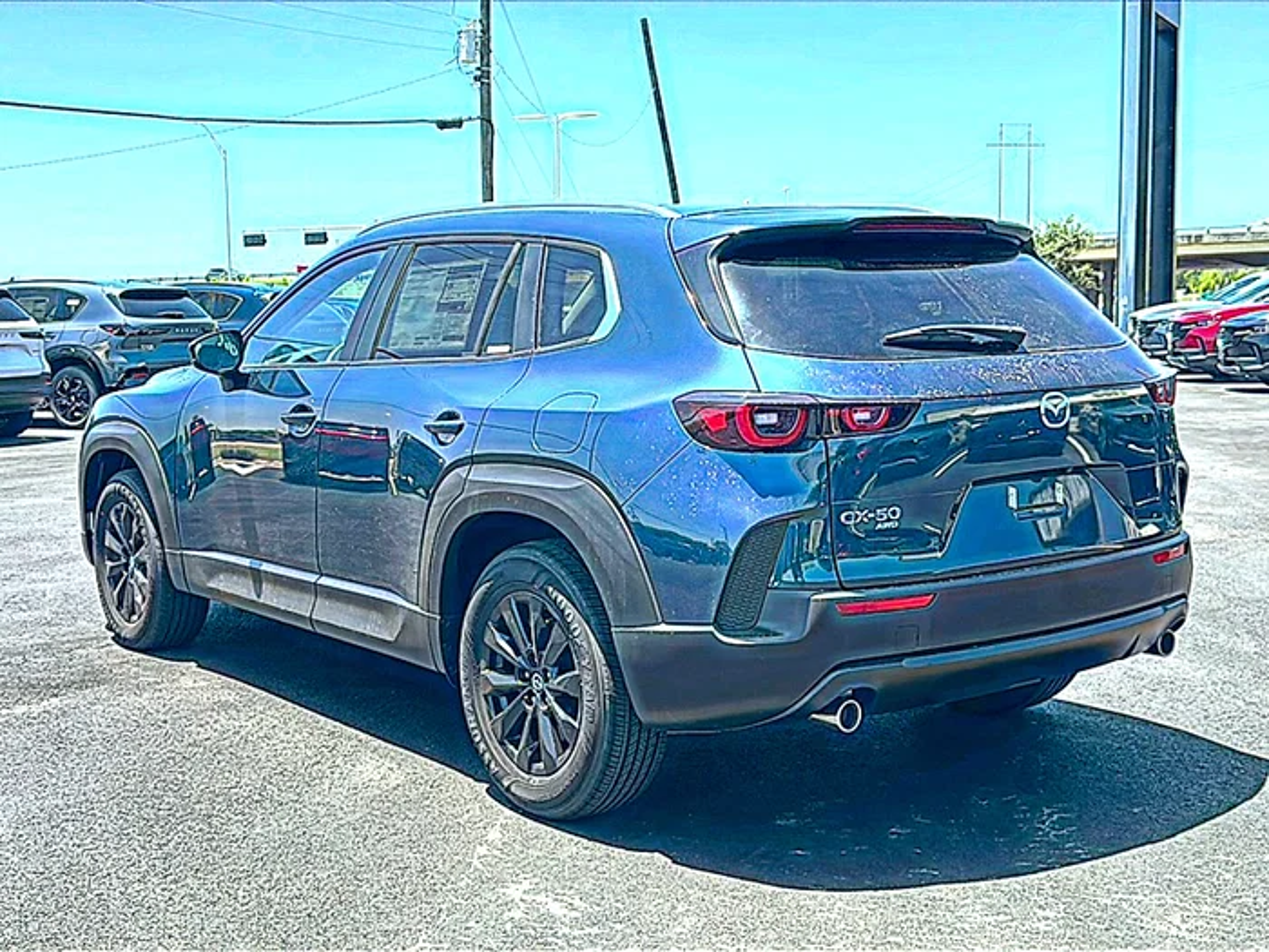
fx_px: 1320
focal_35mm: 36
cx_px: 634
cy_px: 476
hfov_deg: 51.4
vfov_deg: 39.7
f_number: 1.78
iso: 80
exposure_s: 1/1618
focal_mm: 6.86
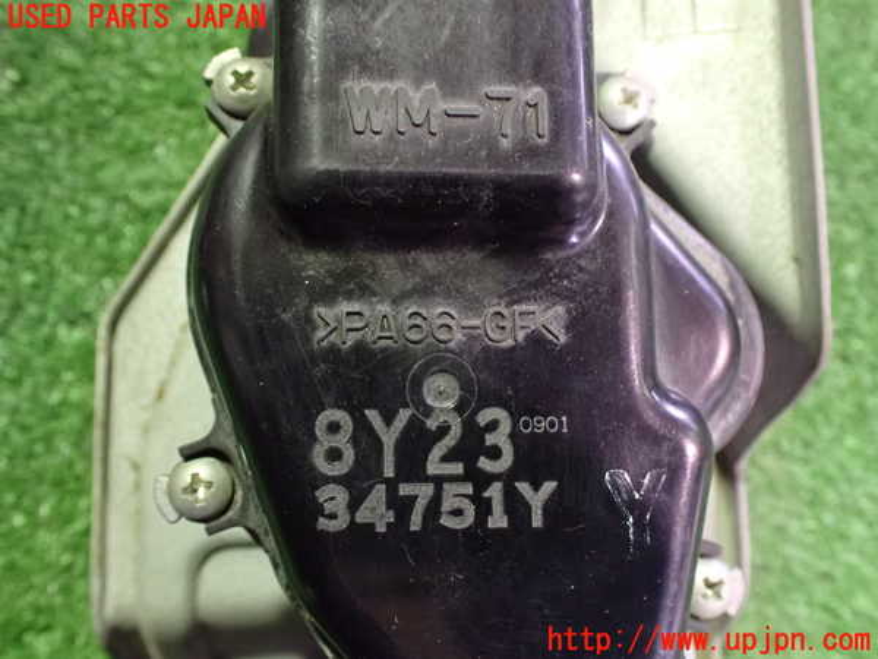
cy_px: 330
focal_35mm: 30
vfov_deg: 46.8
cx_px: 439
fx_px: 761
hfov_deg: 60.0
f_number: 2.3
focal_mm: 5.4
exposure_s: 1/30
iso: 1600
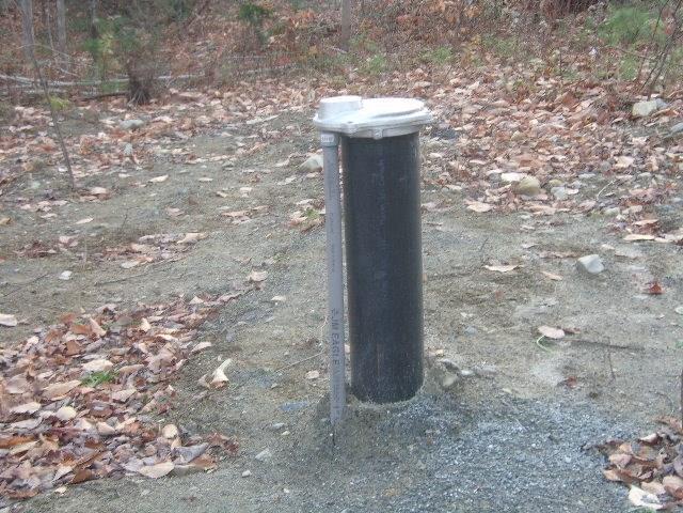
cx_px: 342
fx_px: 1381
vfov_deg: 21.0
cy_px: 256
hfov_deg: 27.8
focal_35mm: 70
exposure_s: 1/34
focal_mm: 12.5
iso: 97
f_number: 4.9
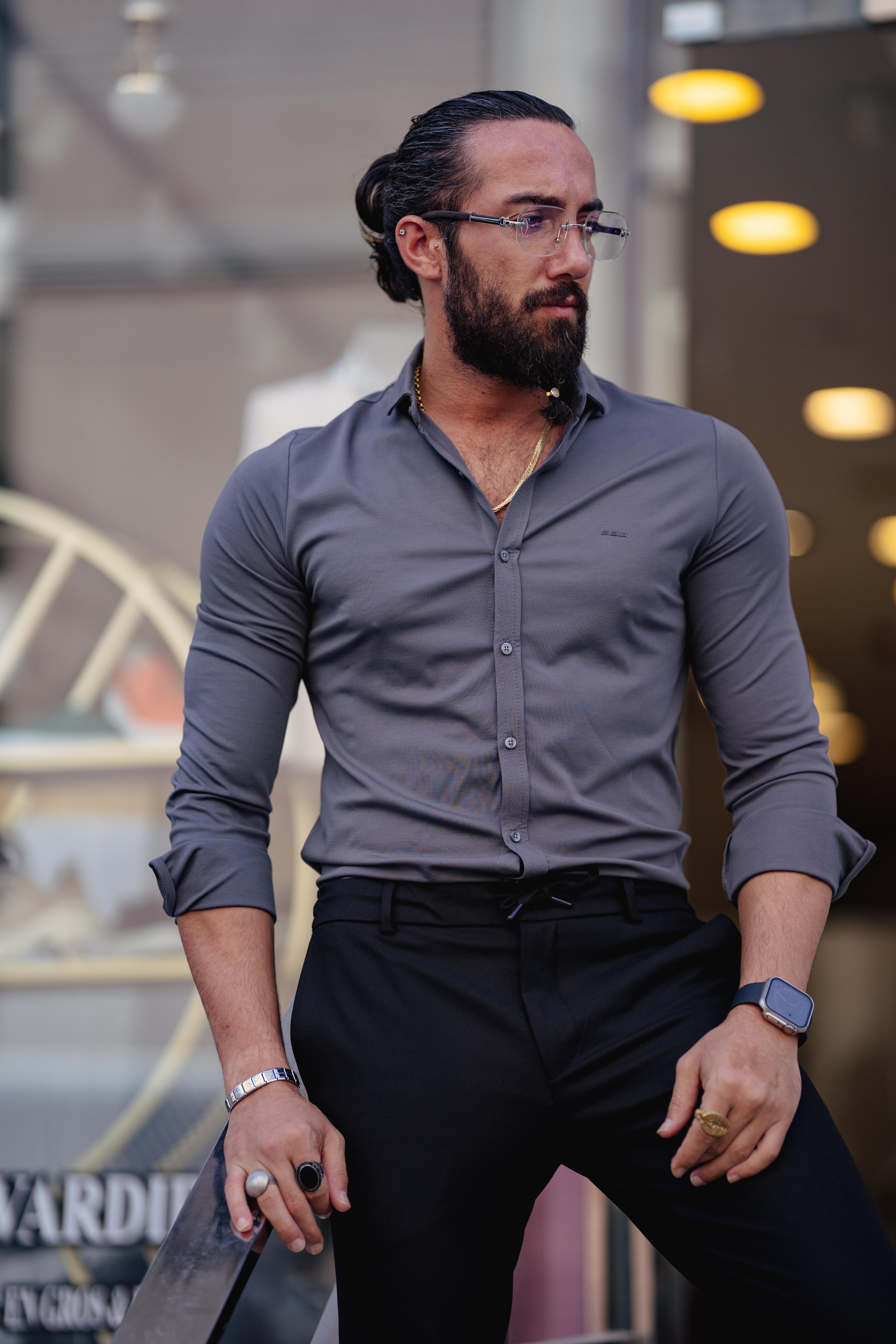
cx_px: 448
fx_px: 3173
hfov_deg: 16.1
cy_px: 672
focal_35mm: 85
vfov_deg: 23.9
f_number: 1.4
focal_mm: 85
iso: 100
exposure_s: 1/2000
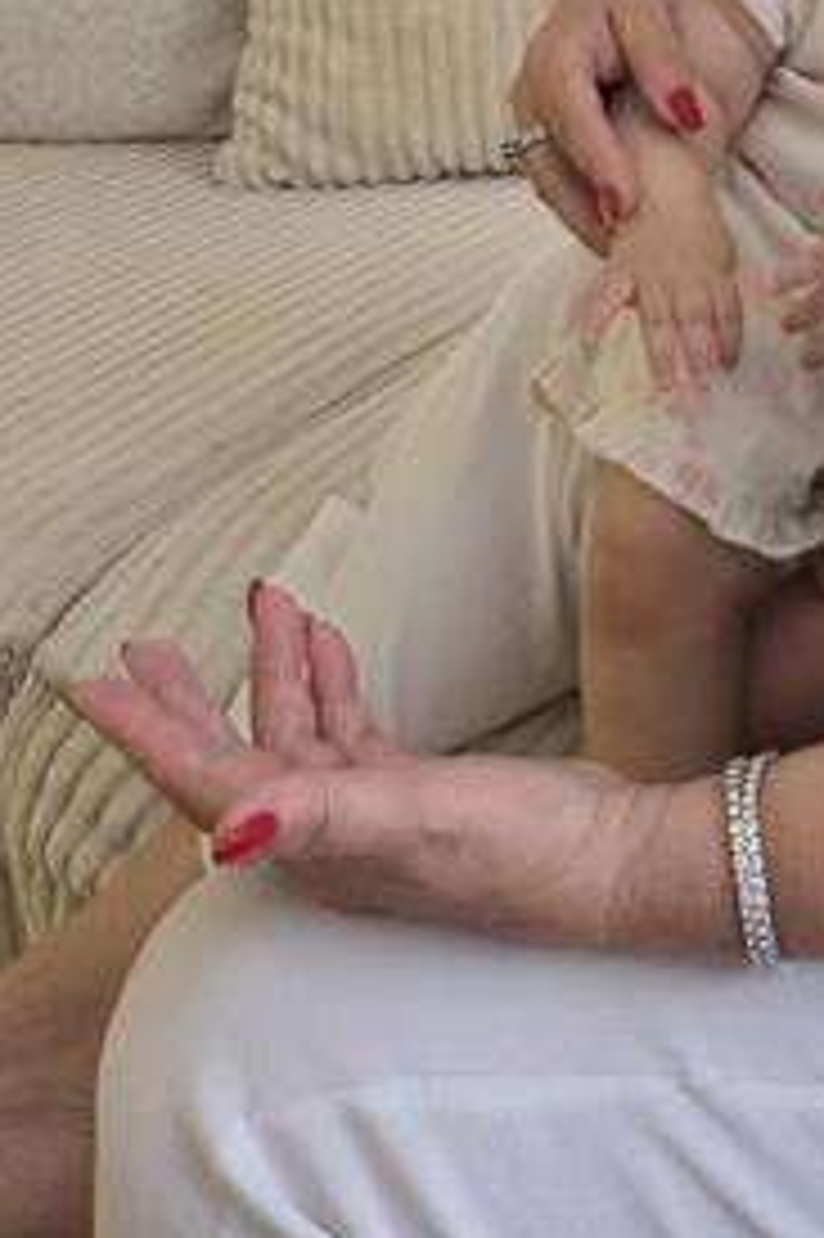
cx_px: 1040
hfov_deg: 21.4
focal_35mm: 58
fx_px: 1994
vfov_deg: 30.8
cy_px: -126
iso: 500
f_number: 1.7
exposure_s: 1/100
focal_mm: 6.3
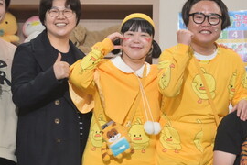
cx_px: 235
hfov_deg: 8.8
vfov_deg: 5.9
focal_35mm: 233
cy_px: 97
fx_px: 1599
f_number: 6.3
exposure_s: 1/200
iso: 1000
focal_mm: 70
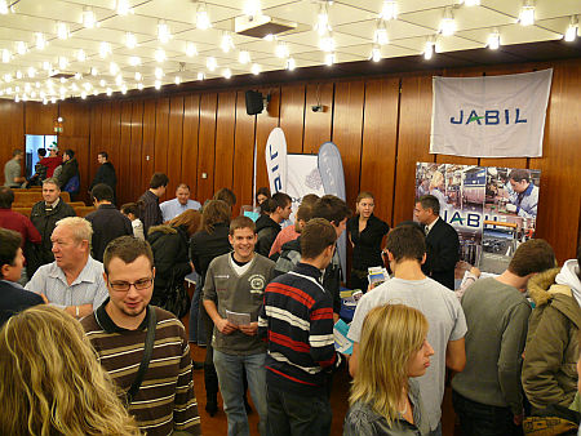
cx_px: 290
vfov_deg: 40.7
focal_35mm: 35
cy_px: 218
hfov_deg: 52.6
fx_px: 588
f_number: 2.8
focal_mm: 7.4
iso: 160
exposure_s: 1/30
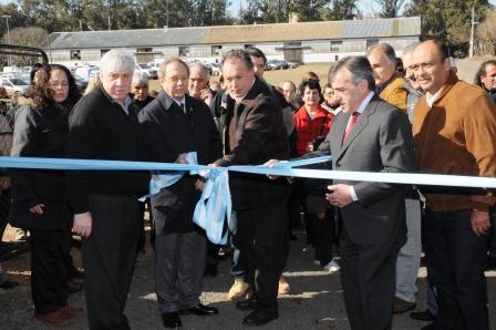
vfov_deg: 28.9
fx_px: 640
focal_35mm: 46
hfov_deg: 42.4
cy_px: 165
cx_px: 248
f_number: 16
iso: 640
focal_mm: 31
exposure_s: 1/250
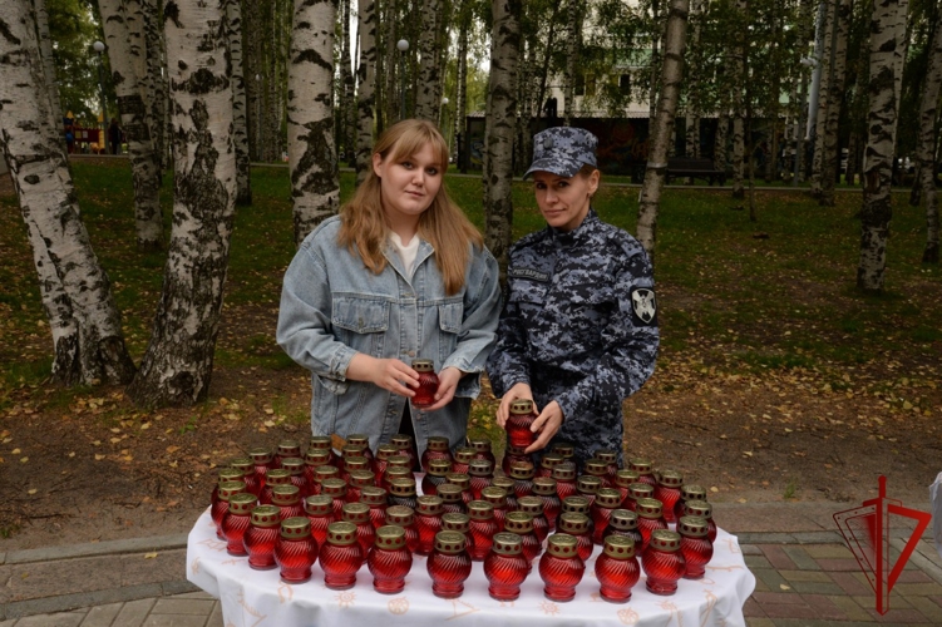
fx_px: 889
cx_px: 471
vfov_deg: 38.8
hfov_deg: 55.8
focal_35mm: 34
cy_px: 314
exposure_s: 1/250
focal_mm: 34
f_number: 13
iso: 2000
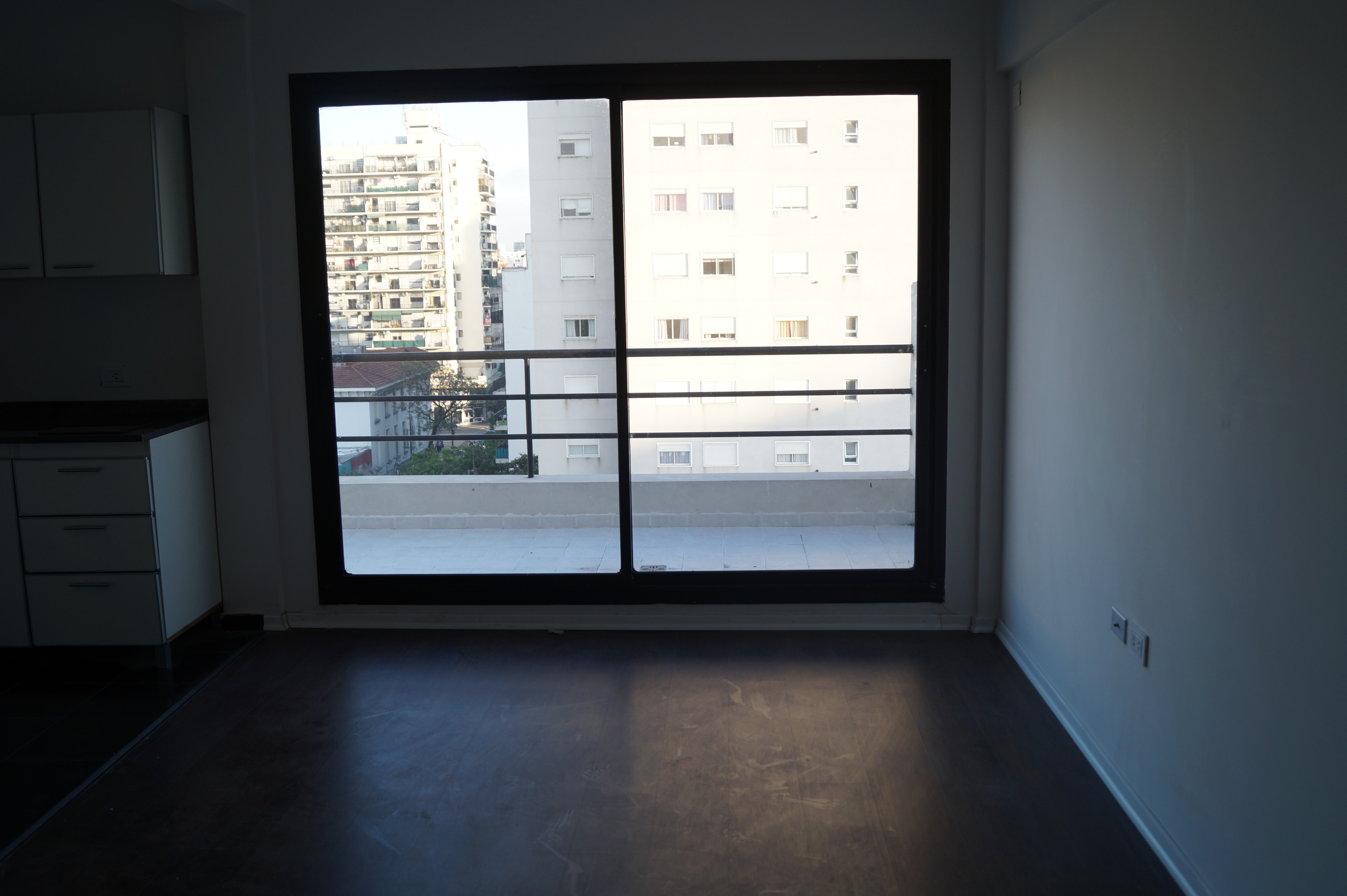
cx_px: 674
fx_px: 1122
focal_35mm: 30
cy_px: 448
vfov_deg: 43.6
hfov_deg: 62.0
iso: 125
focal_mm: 20
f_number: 4
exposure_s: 1/160
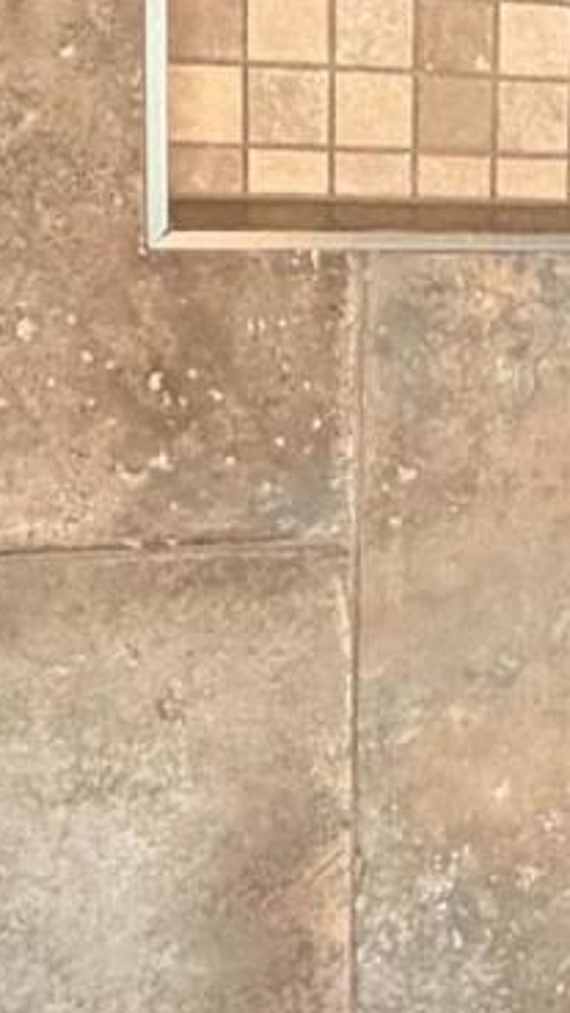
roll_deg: -5.3
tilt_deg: -11.9
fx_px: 2230
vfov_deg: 25.6
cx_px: 1190
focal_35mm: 83
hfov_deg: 12.5
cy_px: 435
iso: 400
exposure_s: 1/60
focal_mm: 2.22
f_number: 2.2
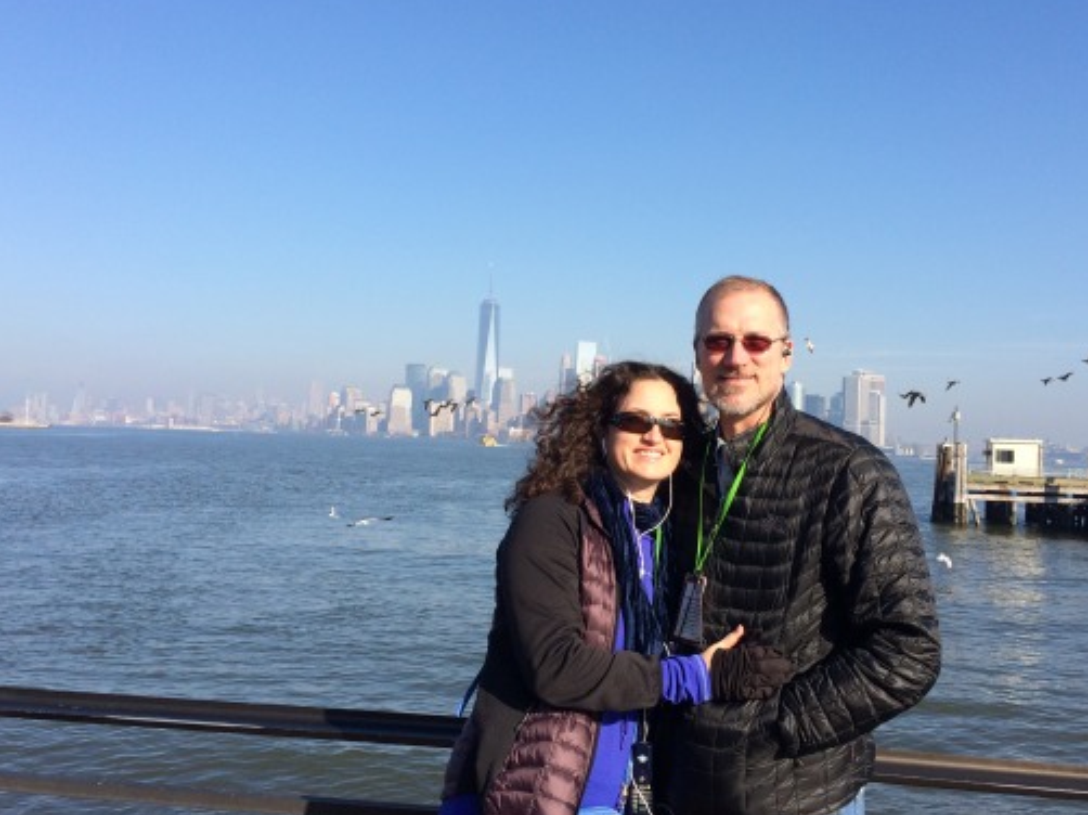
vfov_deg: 38.6
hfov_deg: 50.1
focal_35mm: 37
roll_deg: -0.9
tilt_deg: +1.6
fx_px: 1162
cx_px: 607
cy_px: 377
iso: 32
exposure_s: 1/1866
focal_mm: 4.15
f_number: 2.2
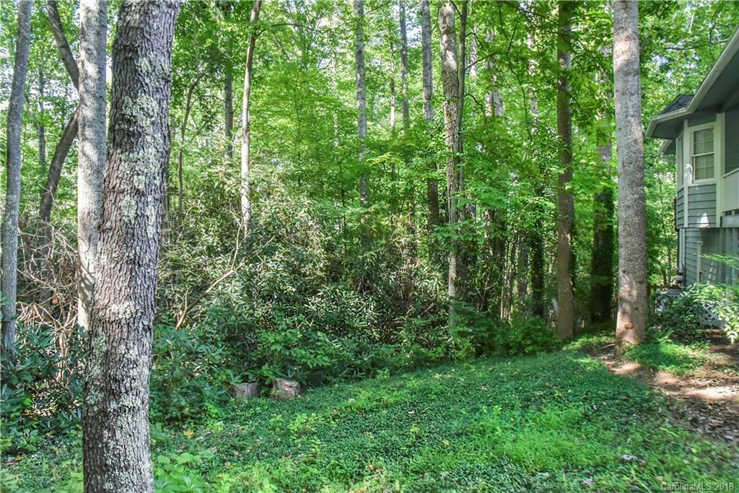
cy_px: 246
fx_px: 493
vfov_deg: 53.1
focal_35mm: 24
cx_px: 370
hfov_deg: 73.7
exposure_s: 1/100
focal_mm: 24
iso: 4000
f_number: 10
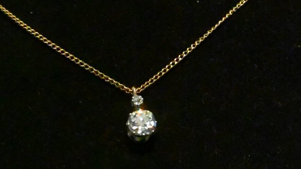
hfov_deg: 18.8
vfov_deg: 10.6
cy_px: 95
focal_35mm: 114
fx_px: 910
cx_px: 170
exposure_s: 1/4000
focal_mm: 34
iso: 51200
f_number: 6.3
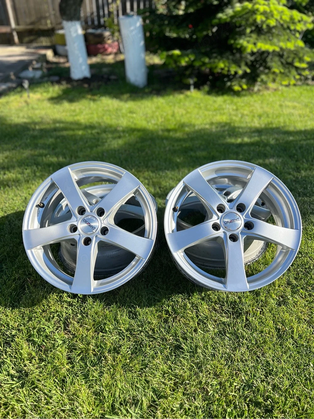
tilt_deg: -32.2
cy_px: 210
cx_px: 157
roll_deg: +2.4
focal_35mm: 26
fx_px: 315
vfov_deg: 67.3
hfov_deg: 53.0
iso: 50
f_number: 1.5
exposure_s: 1/1488
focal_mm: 5.7
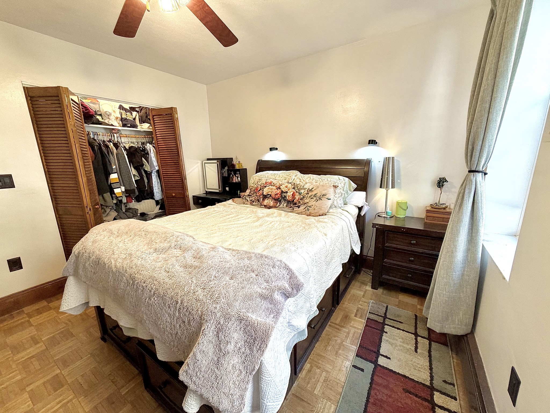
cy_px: 206
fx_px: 222
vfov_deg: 85.7
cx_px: 275
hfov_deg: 102.1
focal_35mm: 14
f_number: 2.2
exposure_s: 1/60
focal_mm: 2.22
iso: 200
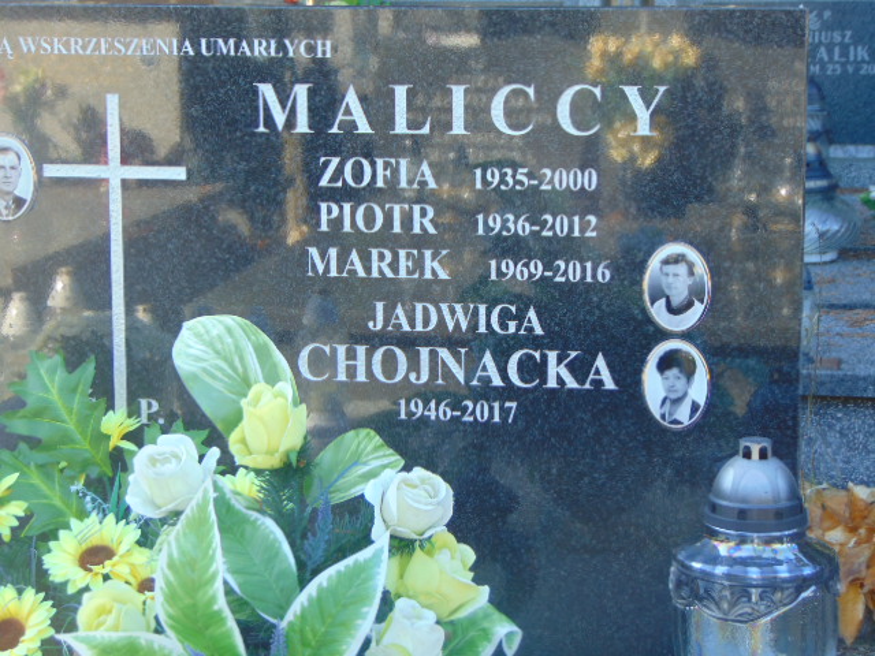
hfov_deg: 18.2
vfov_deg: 13.7
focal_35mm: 108
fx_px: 2730
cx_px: 438
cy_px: 328
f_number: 3.9
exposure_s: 1/80
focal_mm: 19.4
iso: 80
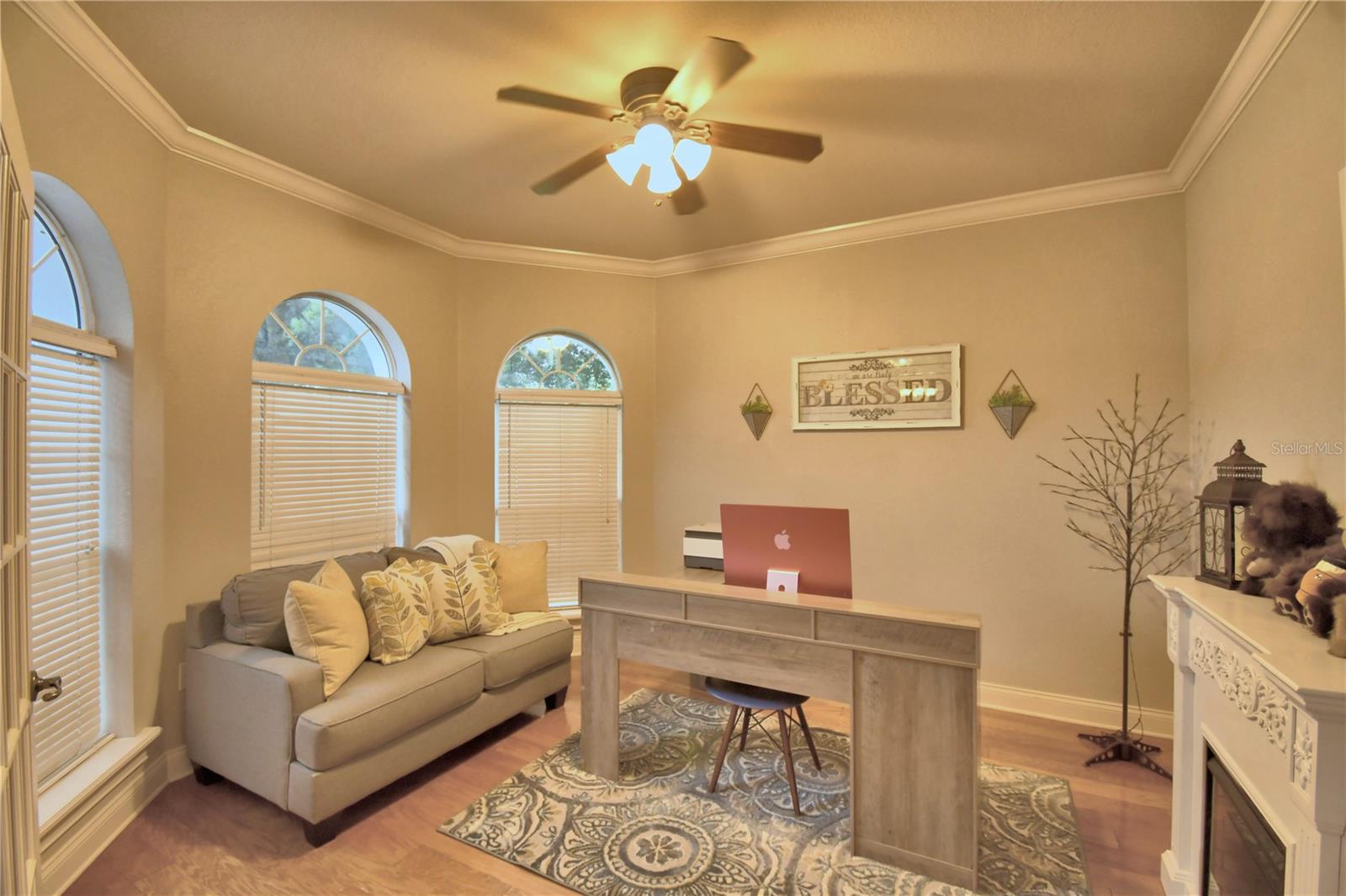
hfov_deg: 100.4
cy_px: 448
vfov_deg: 77.3
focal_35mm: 15
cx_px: 673
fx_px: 561
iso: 500
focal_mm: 10
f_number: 4.5
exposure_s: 1/30
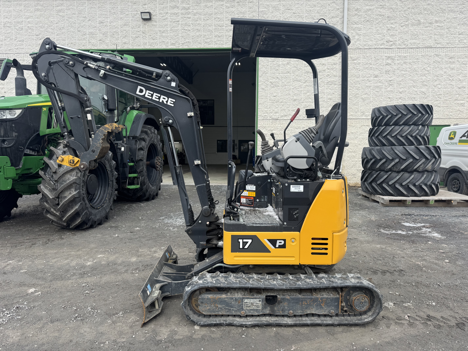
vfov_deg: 56.8
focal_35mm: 24
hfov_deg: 71.6
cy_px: 176
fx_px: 324
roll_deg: -0.1
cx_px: 234
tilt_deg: -3.4
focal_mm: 6.76
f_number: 1.78
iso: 80
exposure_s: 1/1767
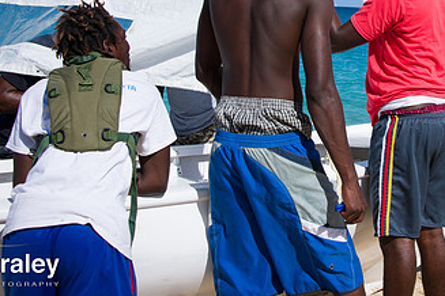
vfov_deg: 18.9
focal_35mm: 71
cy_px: 41
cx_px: 332
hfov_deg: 28.1
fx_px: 878
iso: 64
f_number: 9
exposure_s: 1/320
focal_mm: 40
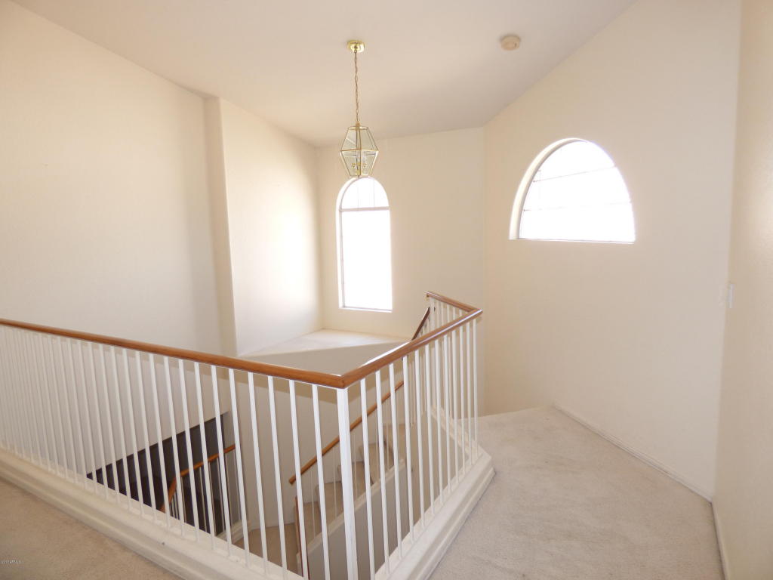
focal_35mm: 20
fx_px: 447
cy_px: 290
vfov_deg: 66.0
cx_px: 386
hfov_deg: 81.7
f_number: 2.8
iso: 100
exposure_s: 1/60
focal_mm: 3.58
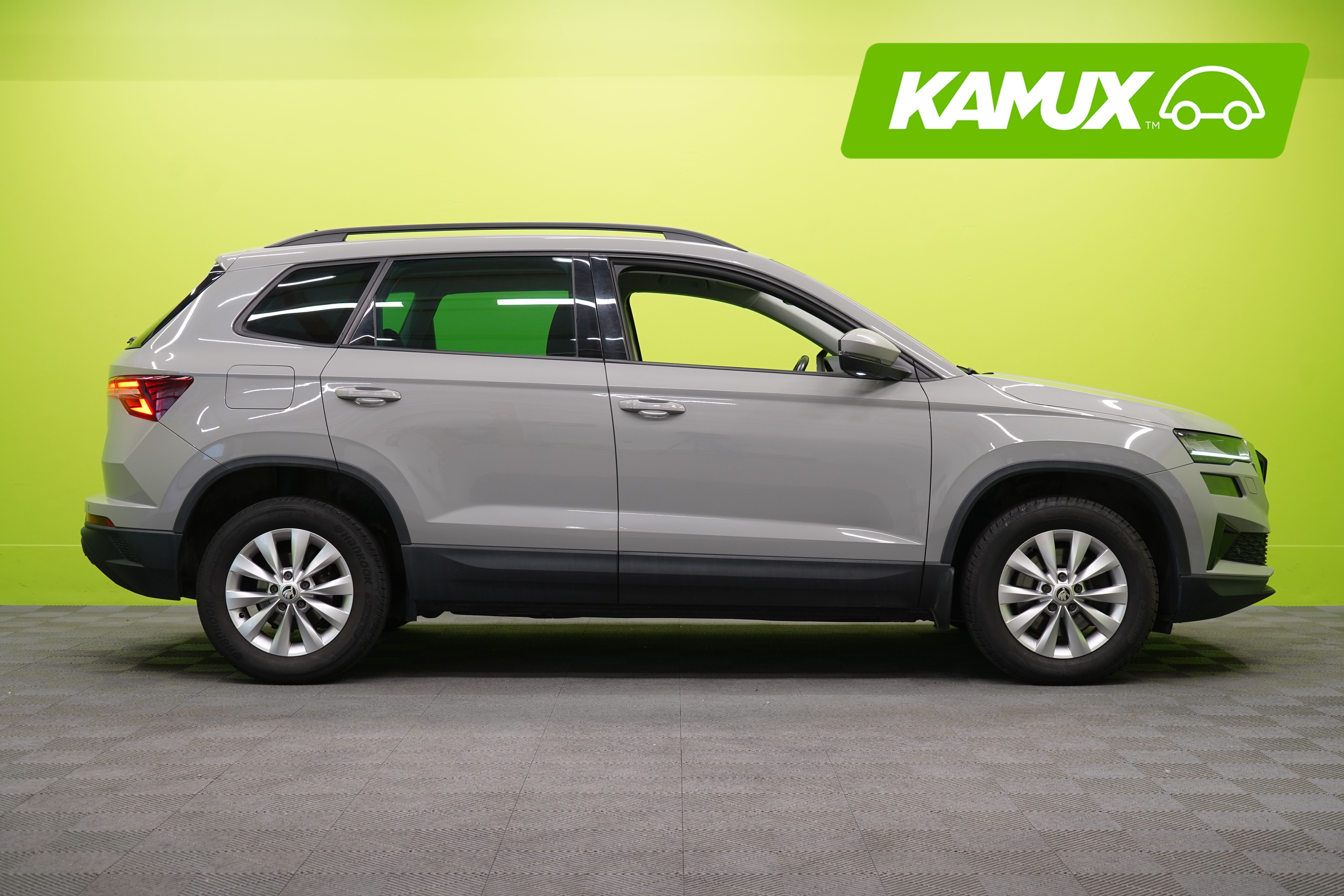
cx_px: 672
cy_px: 448
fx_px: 1829
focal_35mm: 49
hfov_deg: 40.3
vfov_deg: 27.5
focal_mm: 49
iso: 400
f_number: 4.5
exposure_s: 1/30
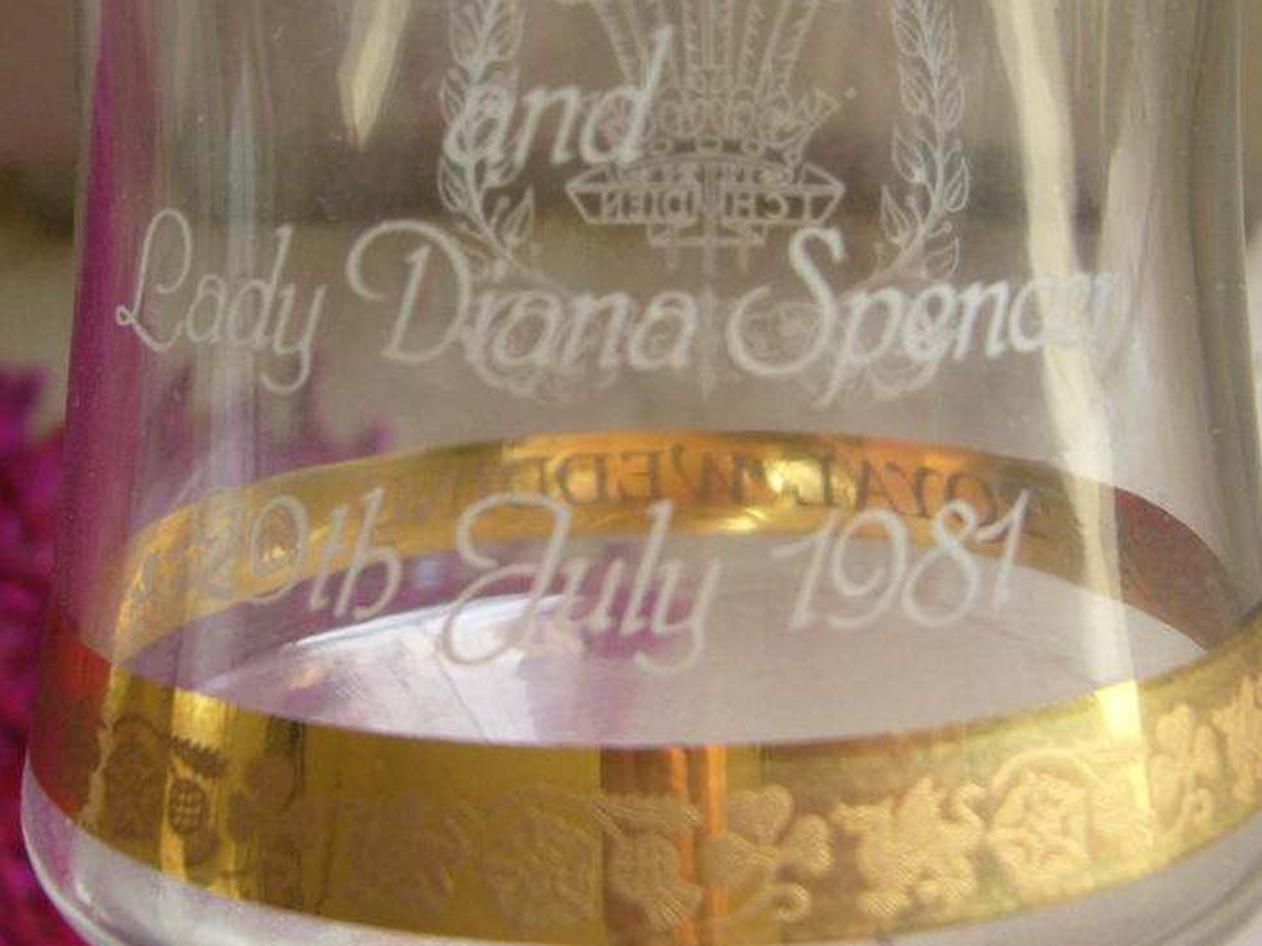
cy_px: 285
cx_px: 677
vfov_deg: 27.3
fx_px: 1932
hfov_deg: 36.2
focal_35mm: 53
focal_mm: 5.8
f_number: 2.8
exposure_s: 1/30
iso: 100
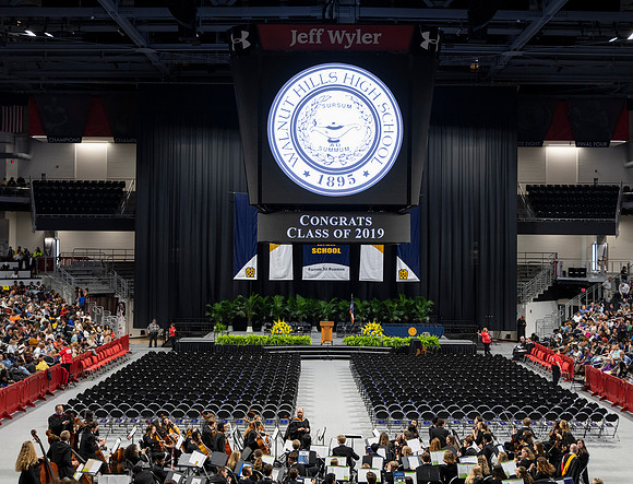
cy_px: 239
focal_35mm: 50
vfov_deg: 29.6
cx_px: 321
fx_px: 916
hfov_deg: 38.1
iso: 1000
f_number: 3.5
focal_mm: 45
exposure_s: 1/100
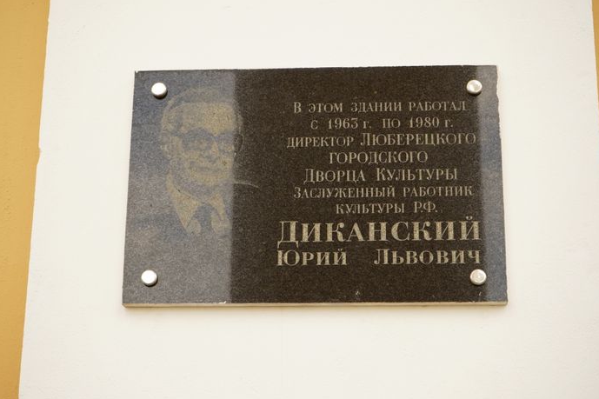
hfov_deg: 28.5
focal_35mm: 71
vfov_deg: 19.2
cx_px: 300
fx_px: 1181
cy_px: 200
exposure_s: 1/100
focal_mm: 70
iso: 100
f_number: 7.1
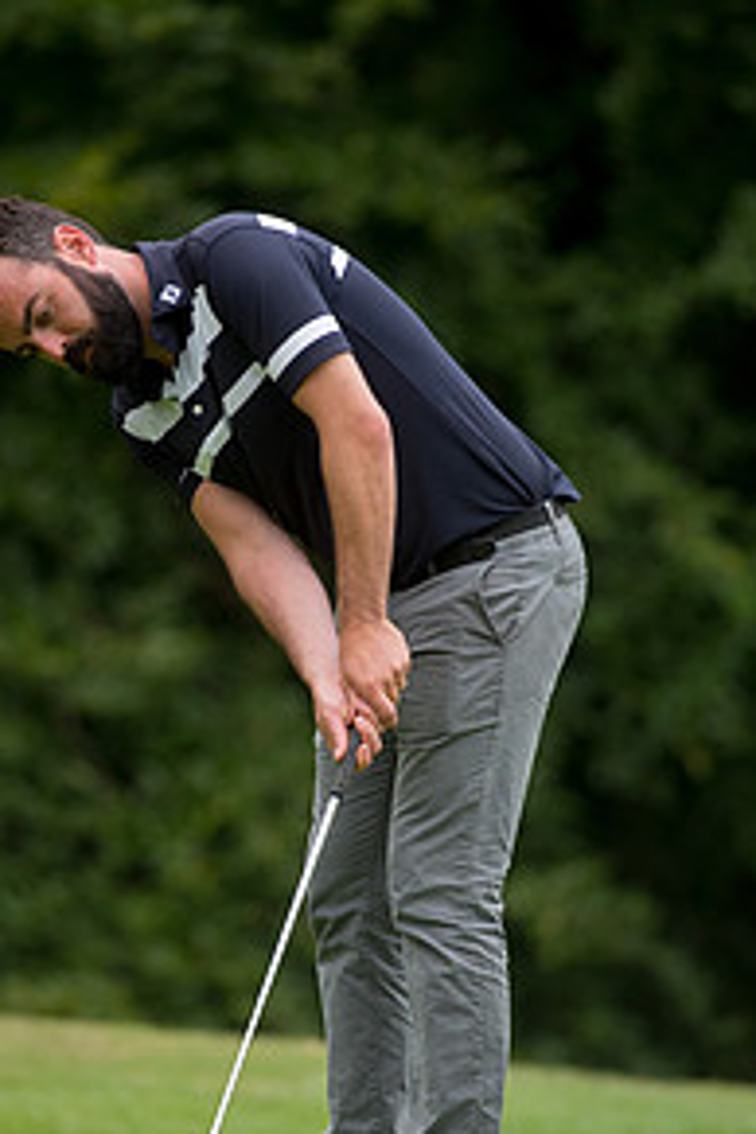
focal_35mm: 464
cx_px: 304
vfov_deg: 4.4
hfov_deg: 3.0
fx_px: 14615
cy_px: 690
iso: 800
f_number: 4
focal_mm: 300
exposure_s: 1/3200
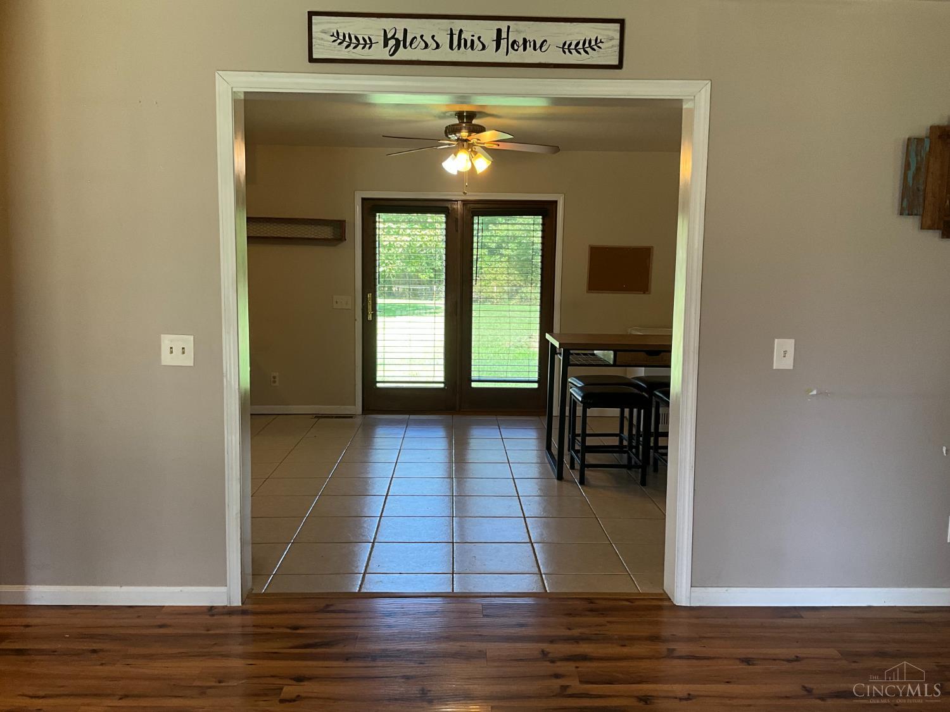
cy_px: 356
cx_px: 475
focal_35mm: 29
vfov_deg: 48.2
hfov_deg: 61.7
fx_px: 796
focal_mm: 3
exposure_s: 1/60
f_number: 1.8
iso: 50
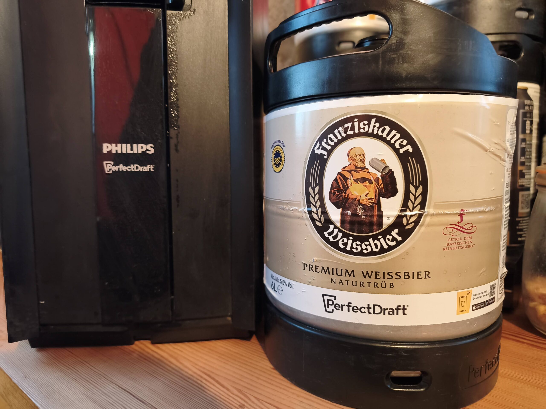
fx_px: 363
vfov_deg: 58.9
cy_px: 204
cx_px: 273
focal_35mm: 23
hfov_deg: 73.9
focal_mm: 6.06
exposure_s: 1/25
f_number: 1.7
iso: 2000
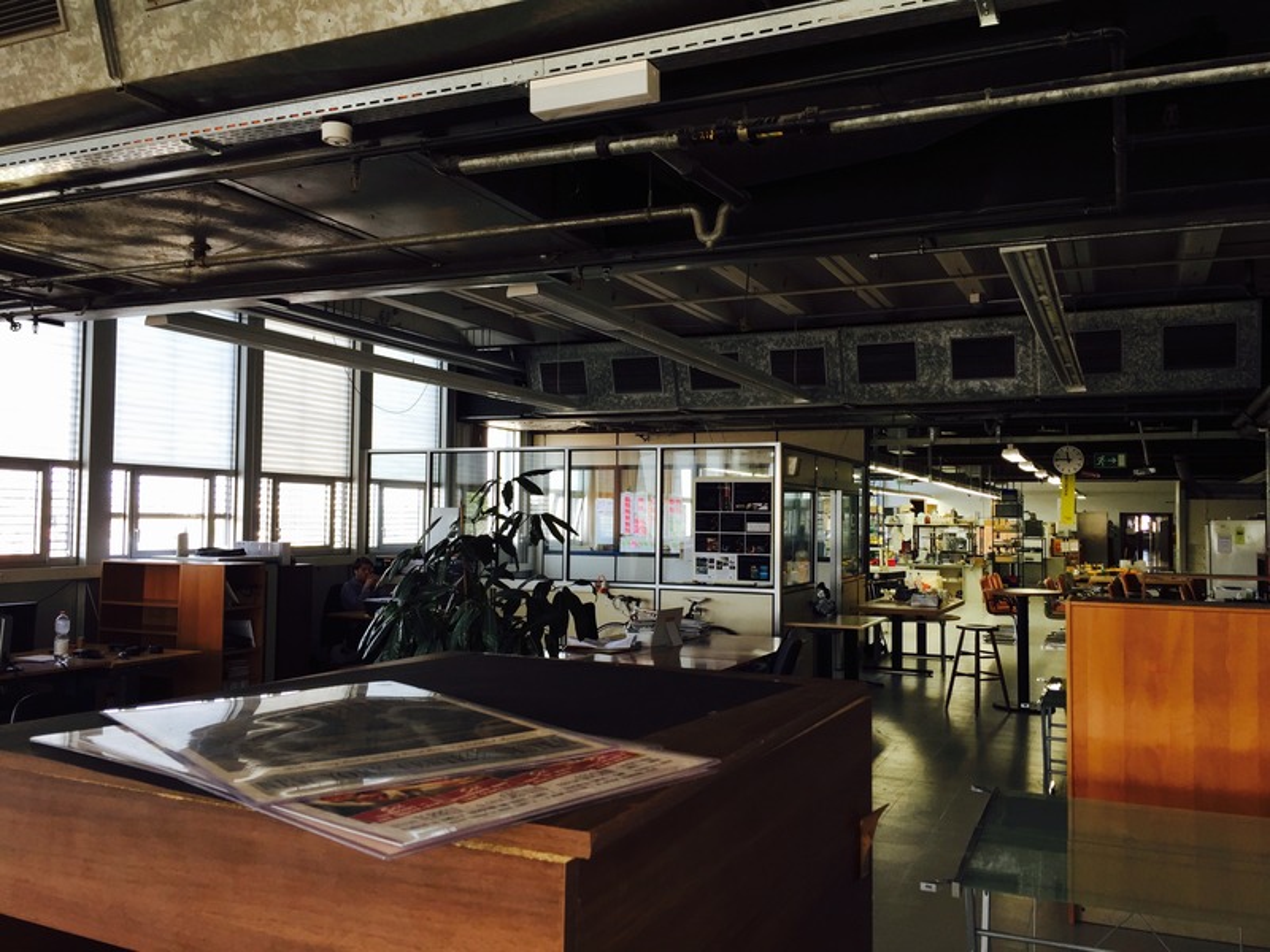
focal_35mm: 29
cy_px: 476
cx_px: 635
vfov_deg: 48.2
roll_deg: -0.7
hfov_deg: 61.7
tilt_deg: +2.1
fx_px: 1064
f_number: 2.2
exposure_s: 1/40
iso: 32
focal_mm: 4.15
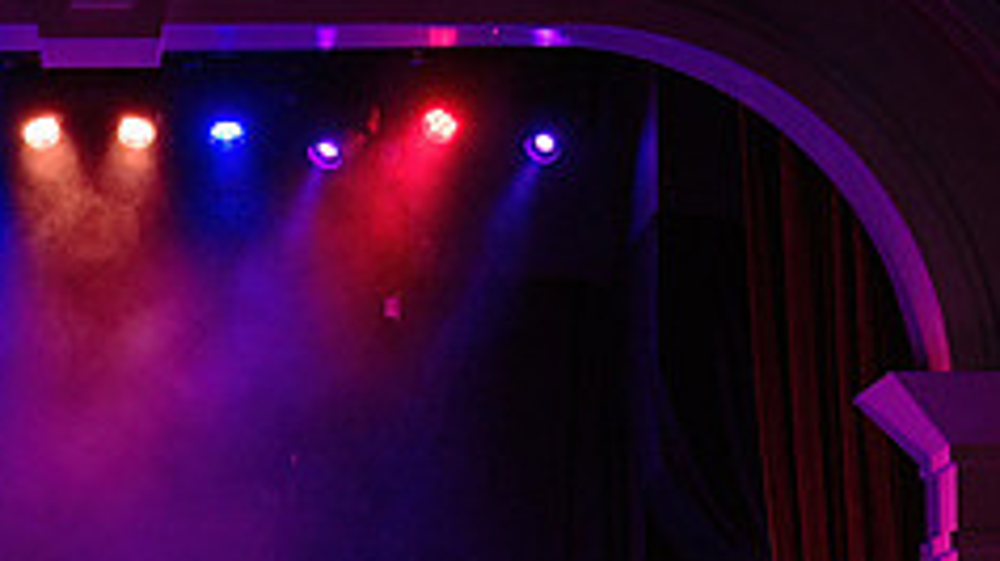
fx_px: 5221
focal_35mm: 197
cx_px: 24
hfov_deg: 10.9
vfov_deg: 6.1
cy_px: 672
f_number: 2.8
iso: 2500
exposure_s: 1/100
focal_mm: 70
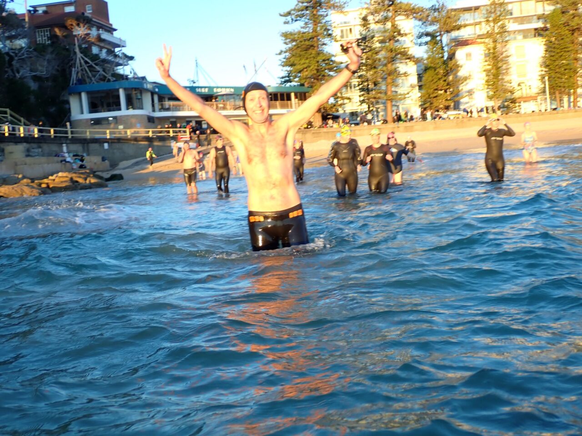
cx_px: 291
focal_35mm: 41
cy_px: 218
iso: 100
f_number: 2.8
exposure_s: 1/125
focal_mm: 7.31
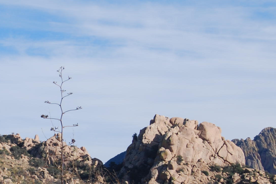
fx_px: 1730
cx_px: 8
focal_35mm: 225
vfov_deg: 6.1
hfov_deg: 9.1
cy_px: 132
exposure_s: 1/250
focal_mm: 55
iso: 100
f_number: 8
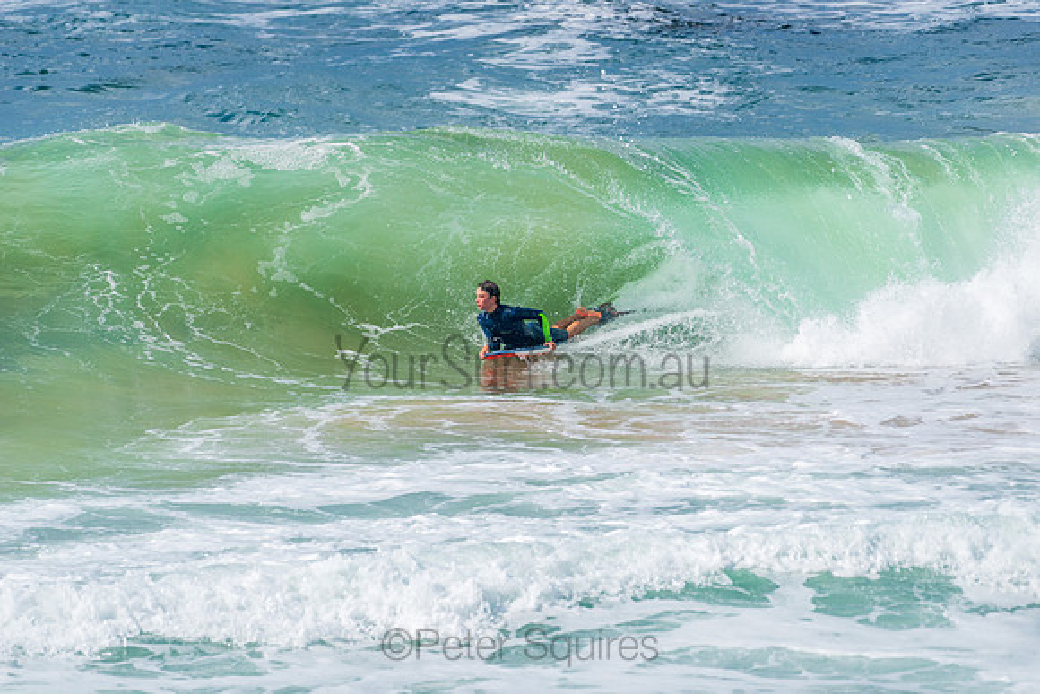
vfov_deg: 2.8
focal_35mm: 500
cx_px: 520
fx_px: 14447
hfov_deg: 4.1
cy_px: 347
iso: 160
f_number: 5.6
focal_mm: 500
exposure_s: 1/2000
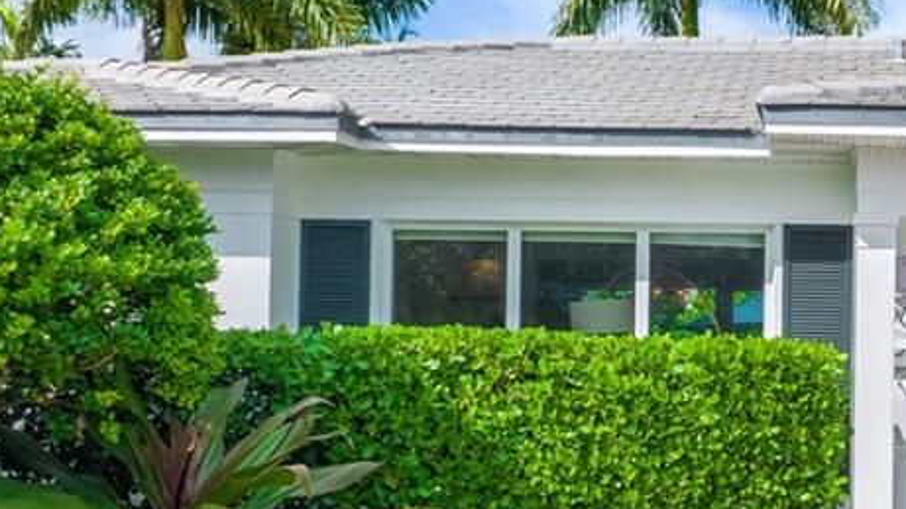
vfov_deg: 15.0
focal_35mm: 80
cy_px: 378
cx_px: 839
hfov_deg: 25.6
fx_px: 1921
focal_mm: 8.38
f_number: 2.8
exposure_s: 1/2500
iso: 120
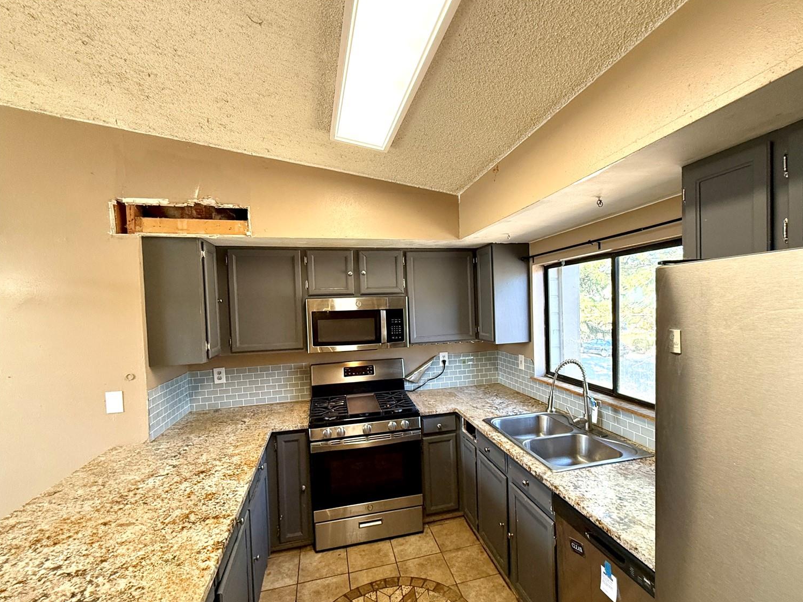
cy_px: 317
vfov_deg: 81.7
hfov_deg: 98.0
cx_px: 428
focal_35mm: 15
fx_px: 348
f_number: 2.2
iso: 200
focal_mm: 2.22
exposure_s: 1/120
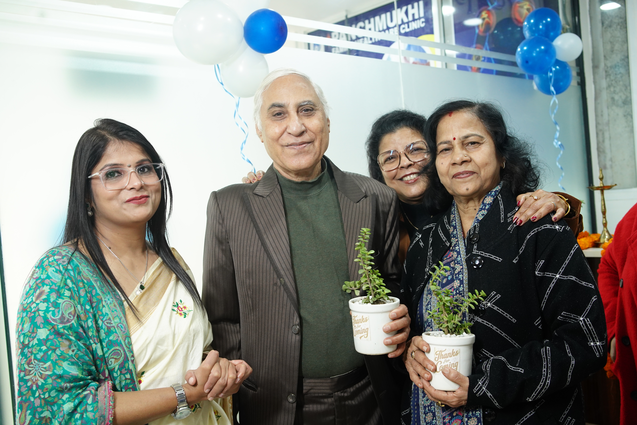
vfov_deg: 37.9
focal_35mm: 35
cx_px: 318
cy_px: 212
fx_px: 619
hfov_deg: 54.4
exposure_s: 1/100
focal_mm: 35
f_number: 5
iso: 1600
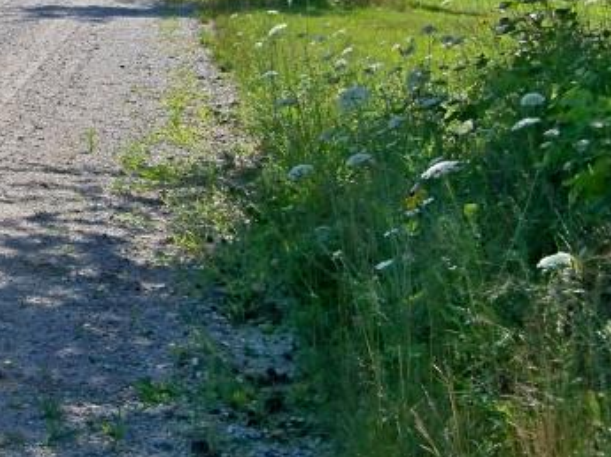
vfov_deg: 14.1
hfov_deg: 17.6
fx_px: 1834
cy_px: 43
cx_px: -209
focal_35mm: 104
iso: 80
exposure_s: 1/640
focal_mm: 6.2
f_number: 3.5
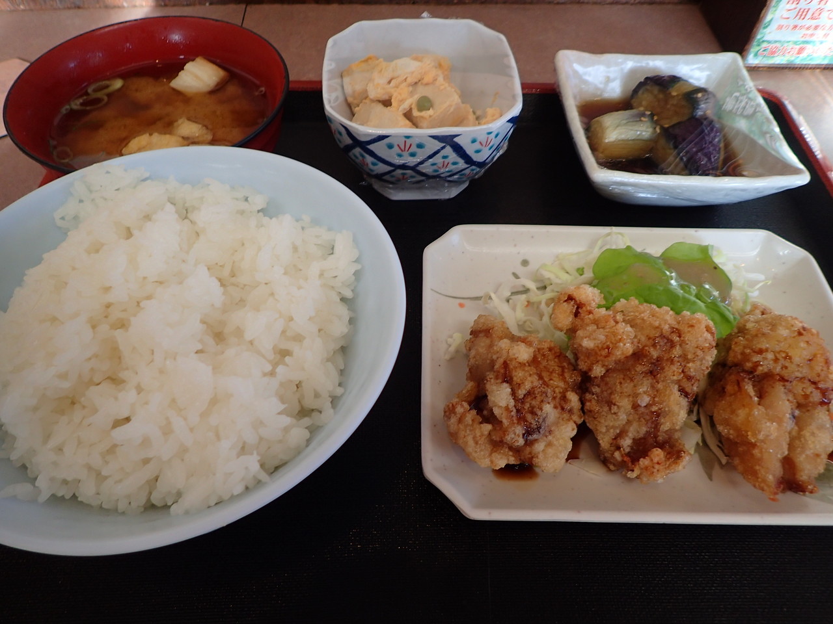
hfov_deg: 69.4
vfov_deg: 54.9
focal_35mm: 25
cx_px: 416
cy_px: 312
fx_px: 602
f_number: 2
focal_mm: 4.5
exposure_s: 1/100
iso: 100
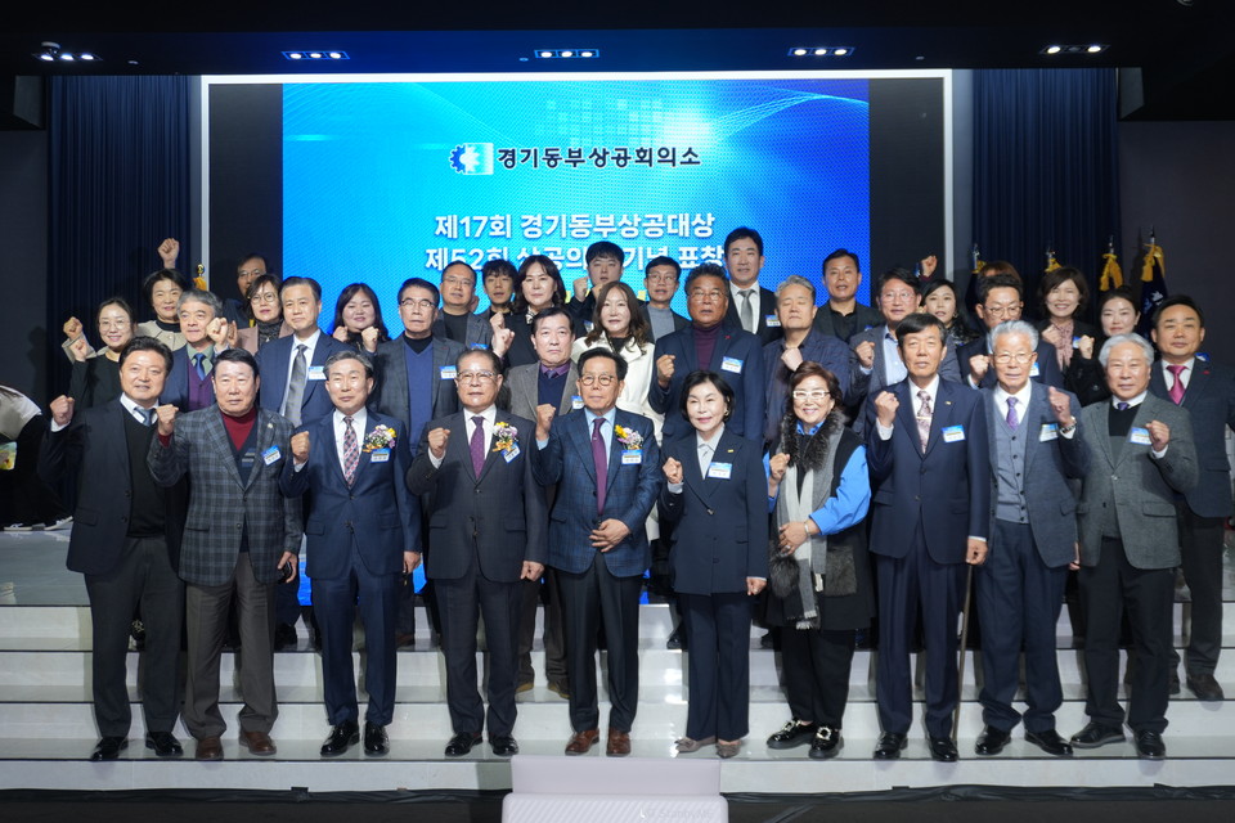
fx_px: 1132
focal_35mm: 33
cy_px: 412
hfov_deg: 57.2
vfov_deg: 40.0
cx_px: 618
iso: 200
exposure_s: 1/60
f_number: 4
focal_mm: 22
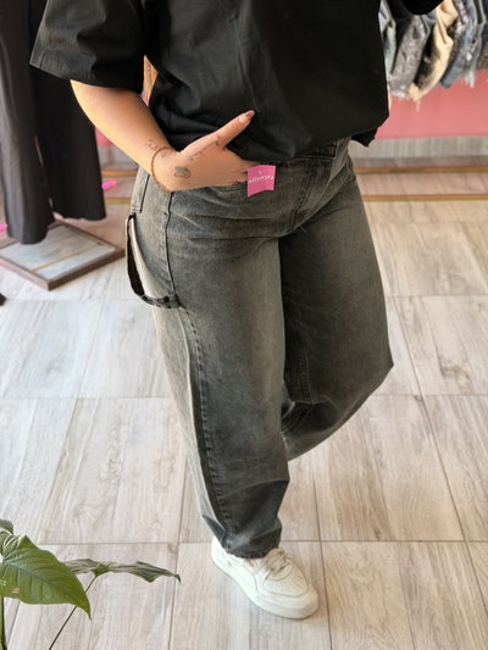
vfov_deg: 39.6
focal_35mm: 48
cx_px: 244
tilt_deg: -32.2
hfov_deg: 30.3
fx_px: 902
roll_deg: +1.4
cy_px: 325
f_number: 1.78
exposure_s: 1/60
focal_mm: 6.76
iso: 100
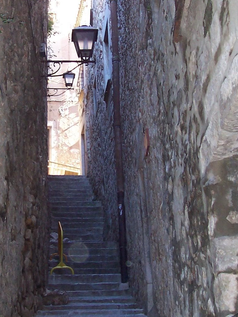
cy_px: 133
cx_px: 86
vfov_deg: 26.3
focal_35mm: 74
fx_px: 678
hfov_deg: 19.9
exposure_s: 1/60
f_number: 2.8
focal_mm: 5.6
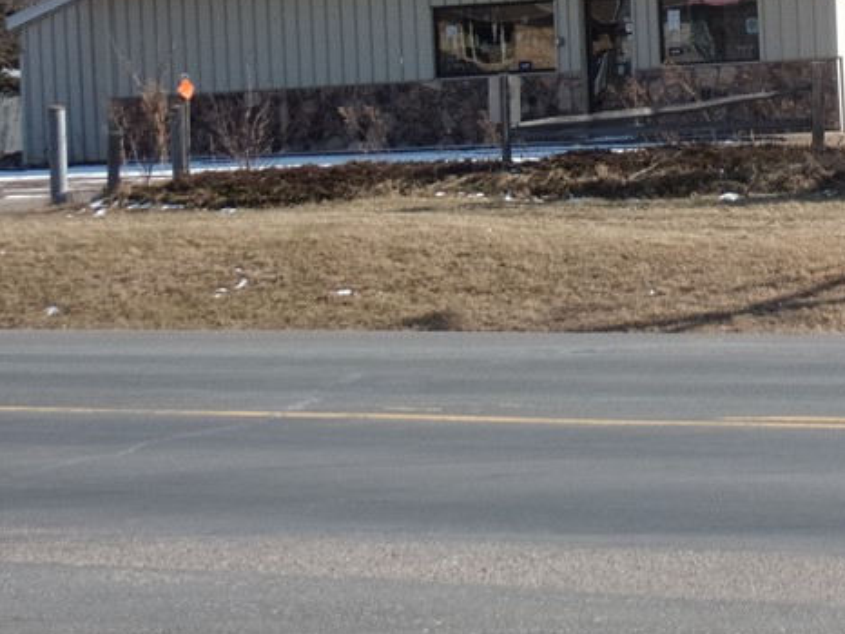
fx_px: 4079
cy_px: 34
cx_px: 665
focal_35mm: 167
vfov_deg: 8.9
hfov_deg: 11.8
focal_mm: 13.6
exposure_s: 1/500
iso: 80
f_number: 4.7
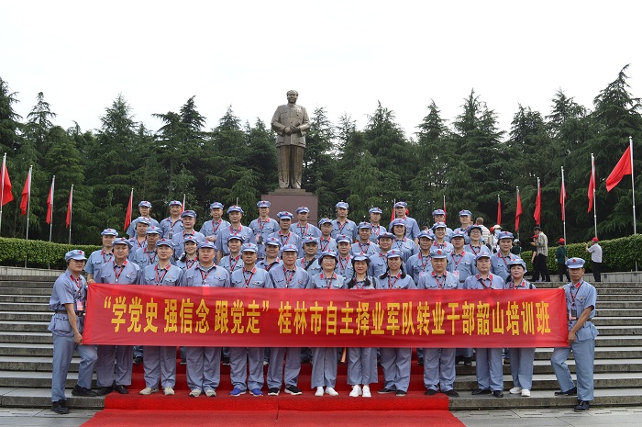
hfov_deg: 57.3
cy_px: 214
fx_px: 588
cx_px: 321
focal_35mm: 33
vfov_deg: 39.9
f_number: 9
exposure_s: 1/320
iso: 200
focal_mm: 22
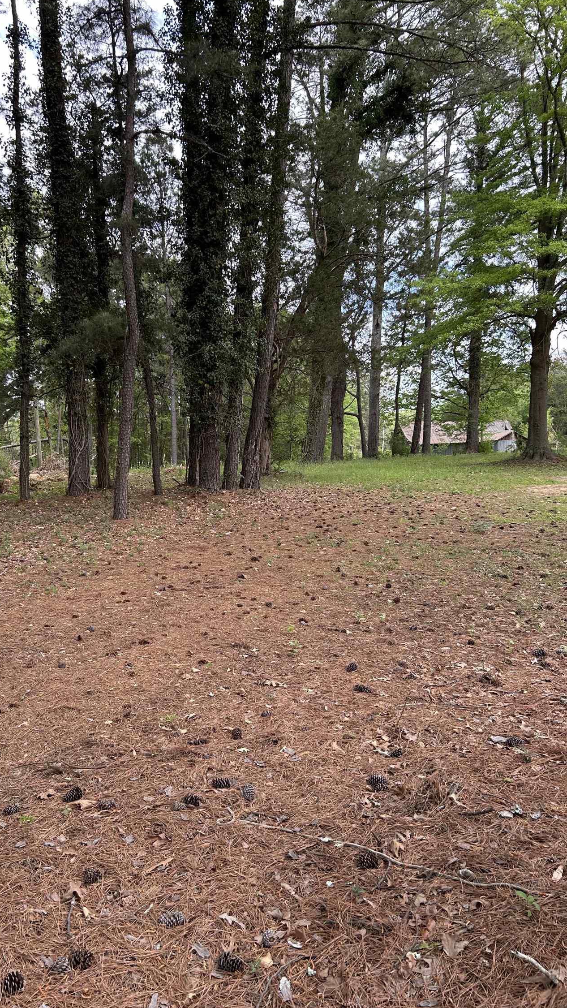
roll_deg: +2.0
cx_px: 216
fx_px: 775
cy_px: 496
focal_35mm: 29
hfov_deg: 39.9
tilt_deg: -3.5
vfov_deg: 66.1
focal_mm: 5.7
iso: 50
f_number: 1.5
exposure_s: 1/539
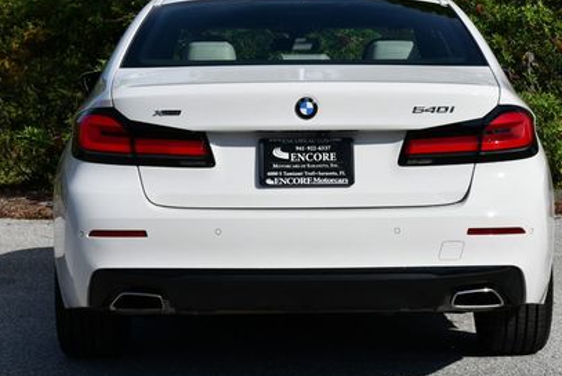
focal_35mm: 110
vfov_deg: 12.5
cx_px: 300
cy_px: 148
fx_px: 1718
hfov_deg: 18.6
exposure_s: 1/320
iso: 100
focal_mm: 35
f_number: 9
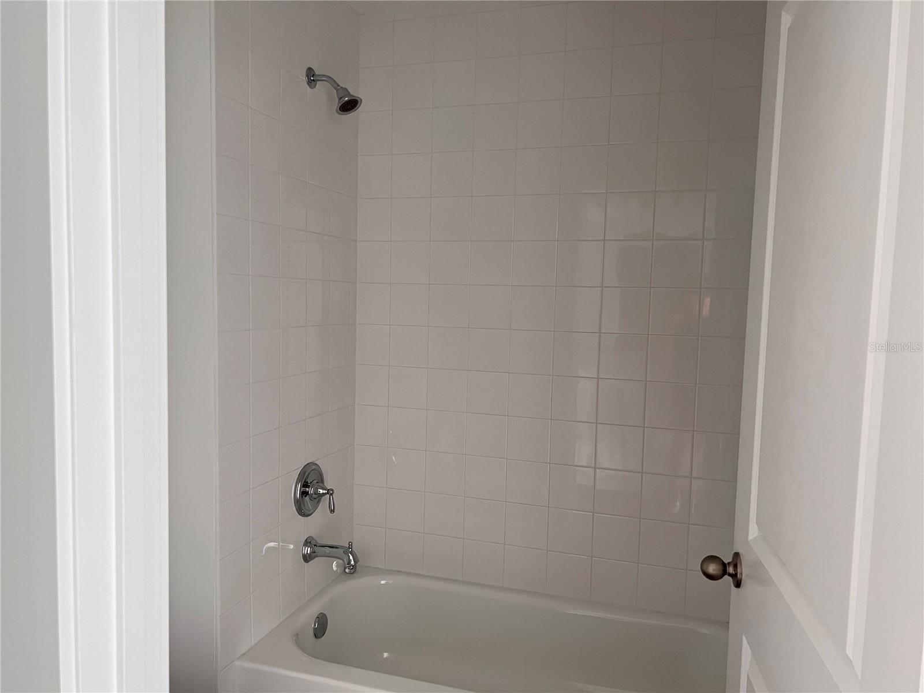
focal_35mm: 26
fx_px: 694
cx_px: 462
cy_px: 346
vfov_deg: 53.1
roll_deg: -1.8
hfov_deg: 67.3
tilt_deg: -3.0
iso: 200
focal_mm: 5.7
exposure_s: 1/60
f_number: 1.5
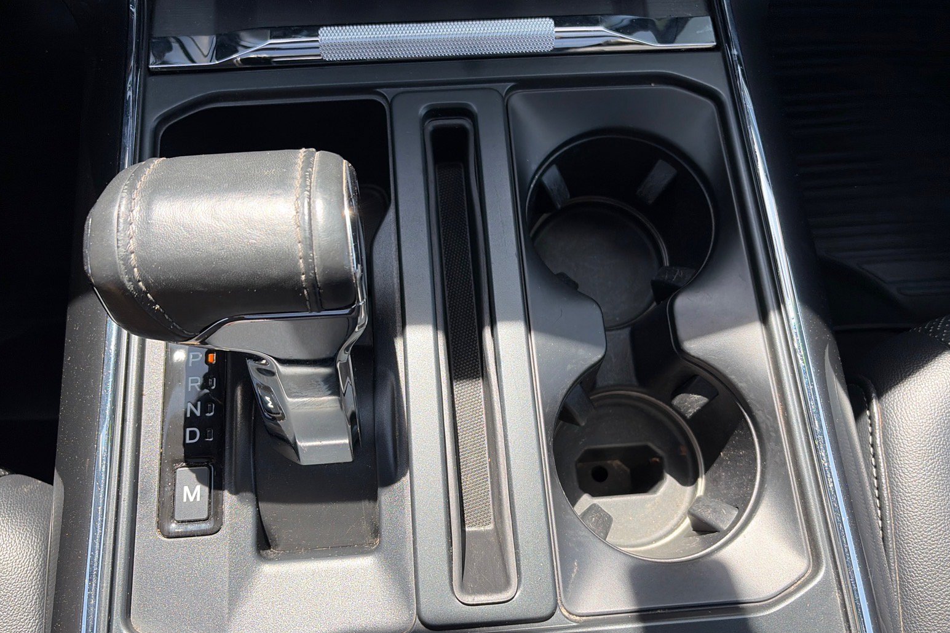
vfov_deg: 46.4
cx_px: 467
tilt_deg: -71.8
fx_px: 739
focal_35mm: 28
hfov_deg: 65.5
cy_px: 319
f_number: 1.6
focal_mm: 5.96
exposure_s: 1/371
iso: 64
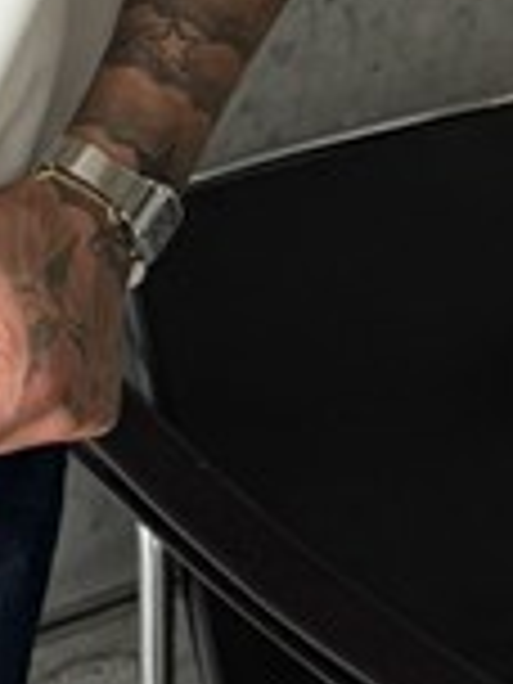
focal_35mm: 126
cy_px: 252
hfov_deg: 11.1
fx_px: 2490
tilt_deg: -30.4
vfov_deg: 15.6
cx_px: -364
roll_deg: +0.8
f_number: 1.78
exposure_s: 1/708
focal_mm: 6.76
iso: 80
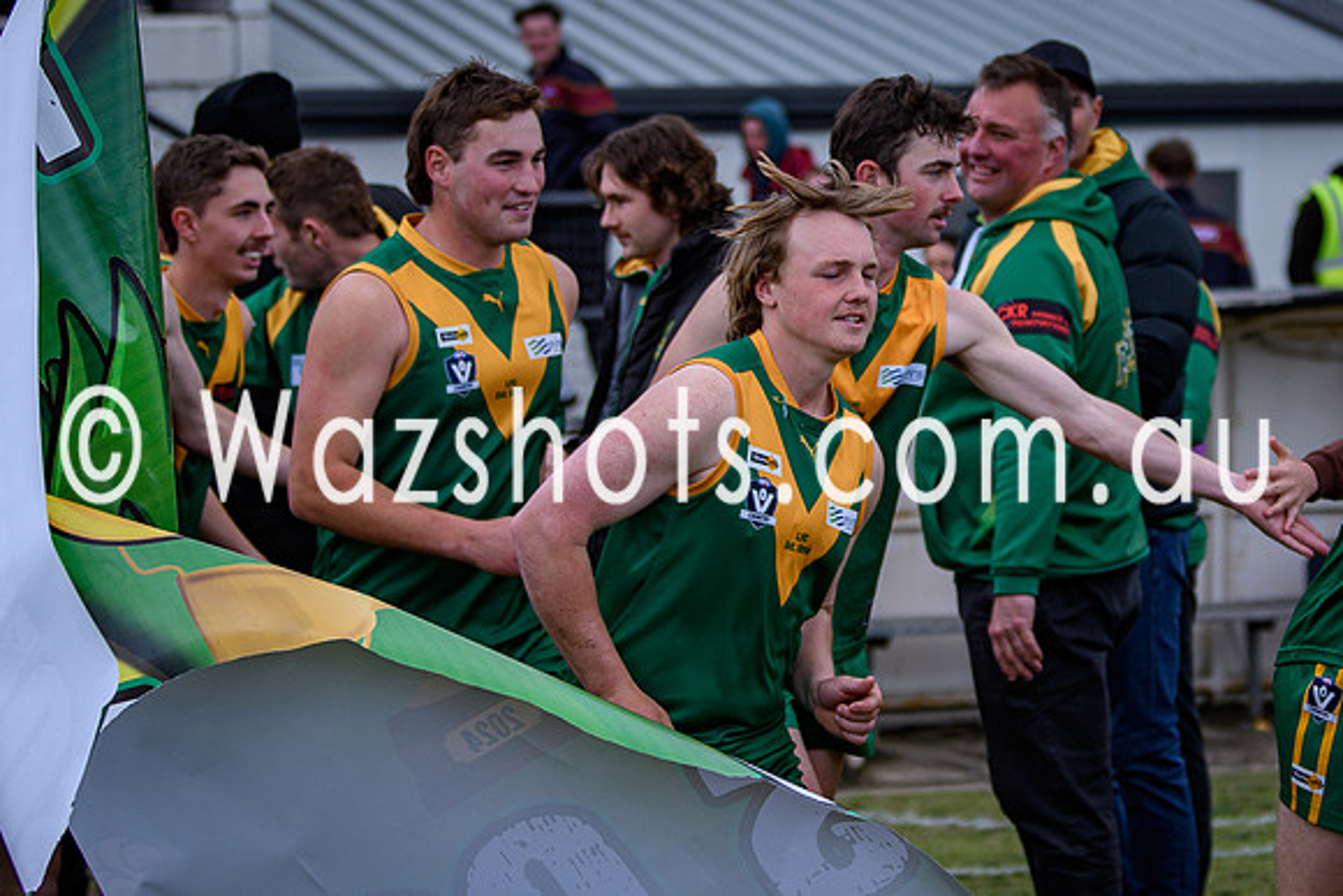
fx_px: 6936
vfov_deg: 7.4
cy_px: 256
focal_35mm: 186
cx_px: 1066
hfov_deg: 11.0
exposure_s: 1/2000
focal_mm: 70
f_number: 2.8
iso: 125
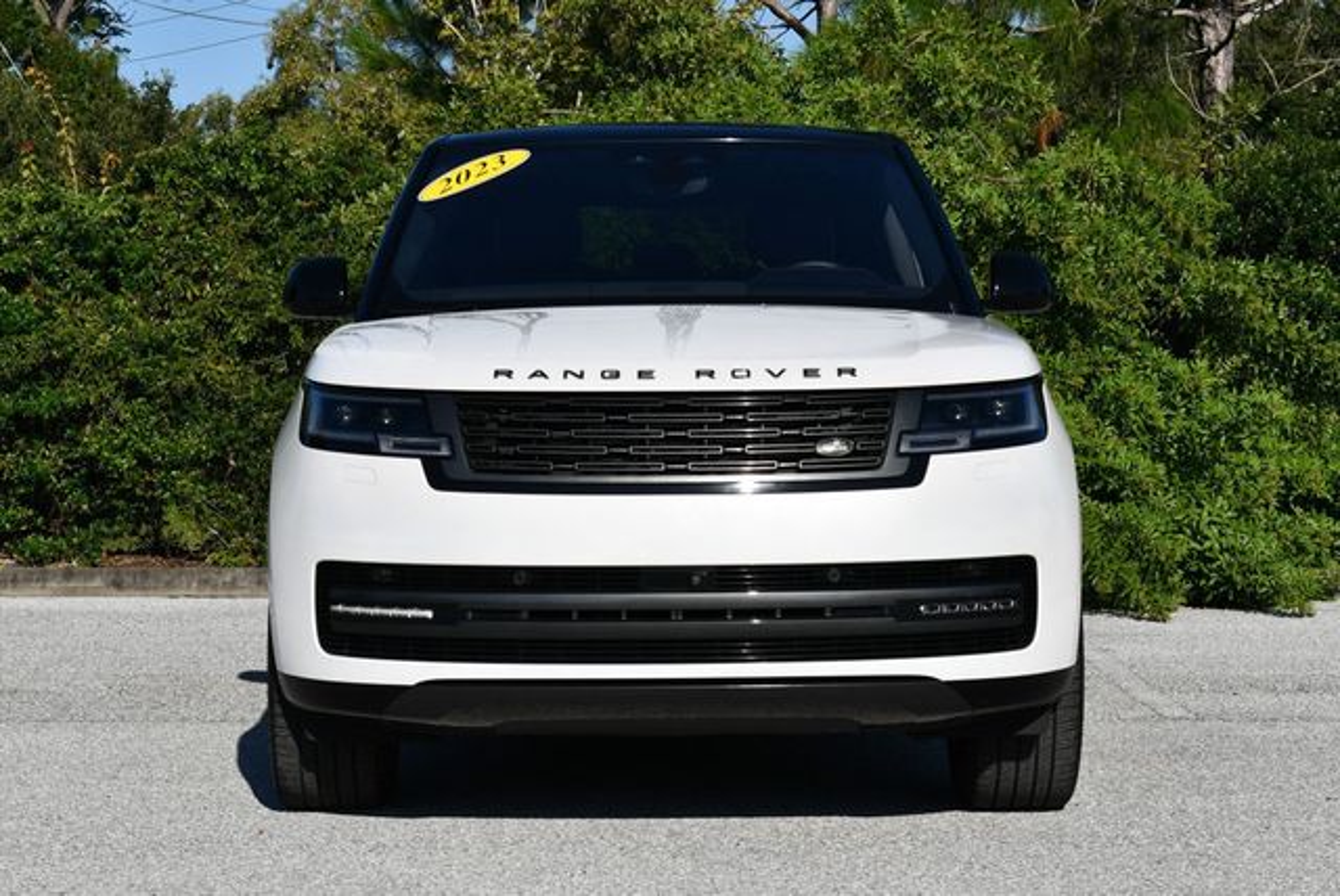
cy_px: 448
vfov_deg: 14.9
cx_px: 670
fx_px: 3427
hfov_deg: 22.1
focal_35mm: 92
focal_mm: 46
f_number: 10
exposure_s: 1/400
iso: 100
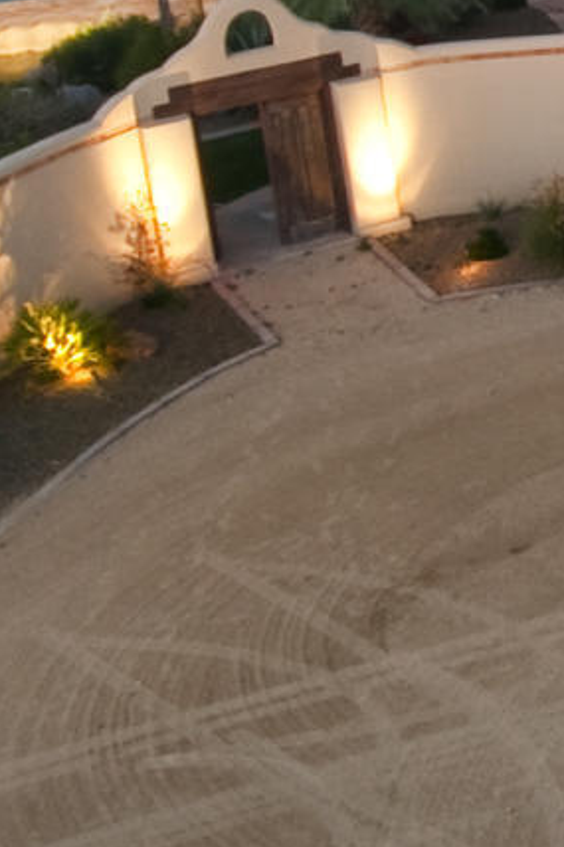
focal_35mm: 105
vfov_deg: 19.0
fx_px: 2469
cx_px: 1476
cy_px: 8
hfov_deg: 10.6
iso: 160
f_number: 9
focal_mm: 10
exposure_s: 10
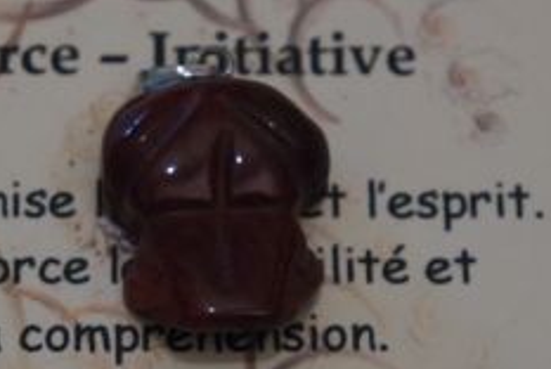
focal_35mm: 198
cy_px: 319
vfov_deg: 6.9
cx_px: 168
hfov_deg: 10.4
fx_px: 3034
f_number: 5.6
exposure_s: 1/60
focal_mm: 50
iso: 3200
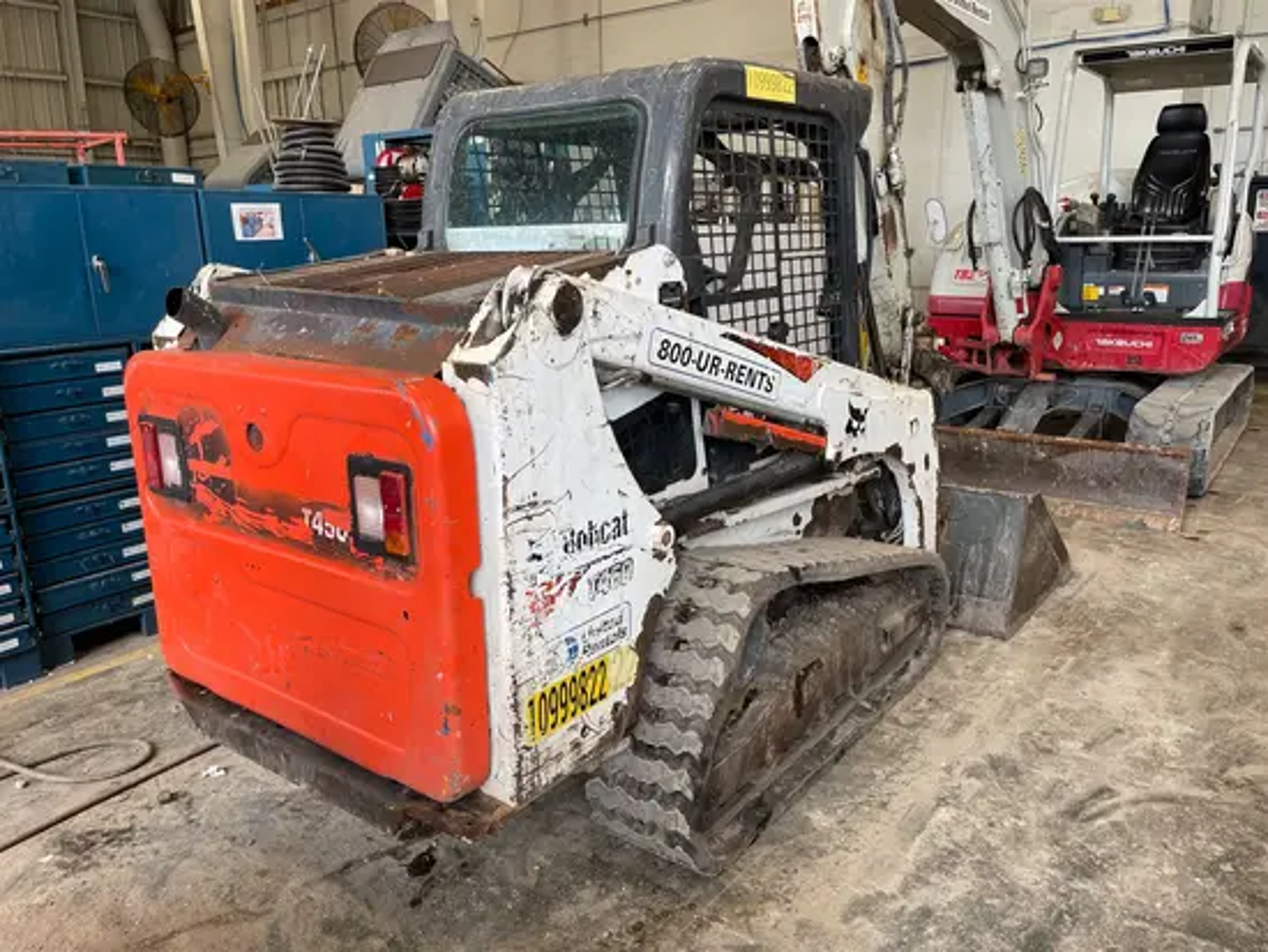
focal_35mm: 26
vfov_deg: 53.1
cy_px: 476
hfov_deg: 67.3
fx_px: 953
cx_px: 634
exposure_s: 1/121
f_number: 1.6
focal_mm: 4.2
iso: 32
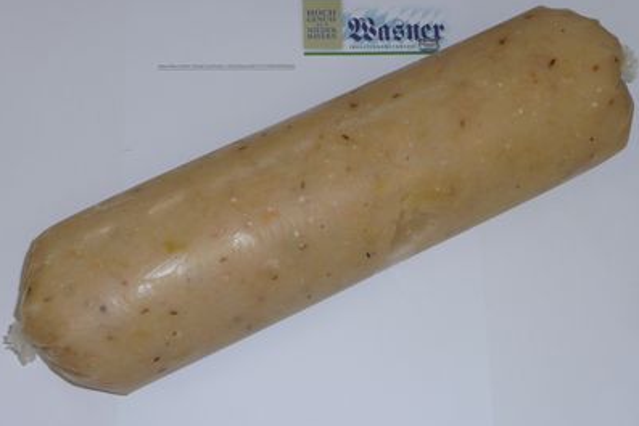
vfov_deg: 20.9
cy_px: 211
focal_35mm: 65
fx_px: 1154
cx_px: 319
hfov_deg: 30.9
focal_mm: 10.5
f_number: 4.5
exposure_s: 1/30
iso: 100
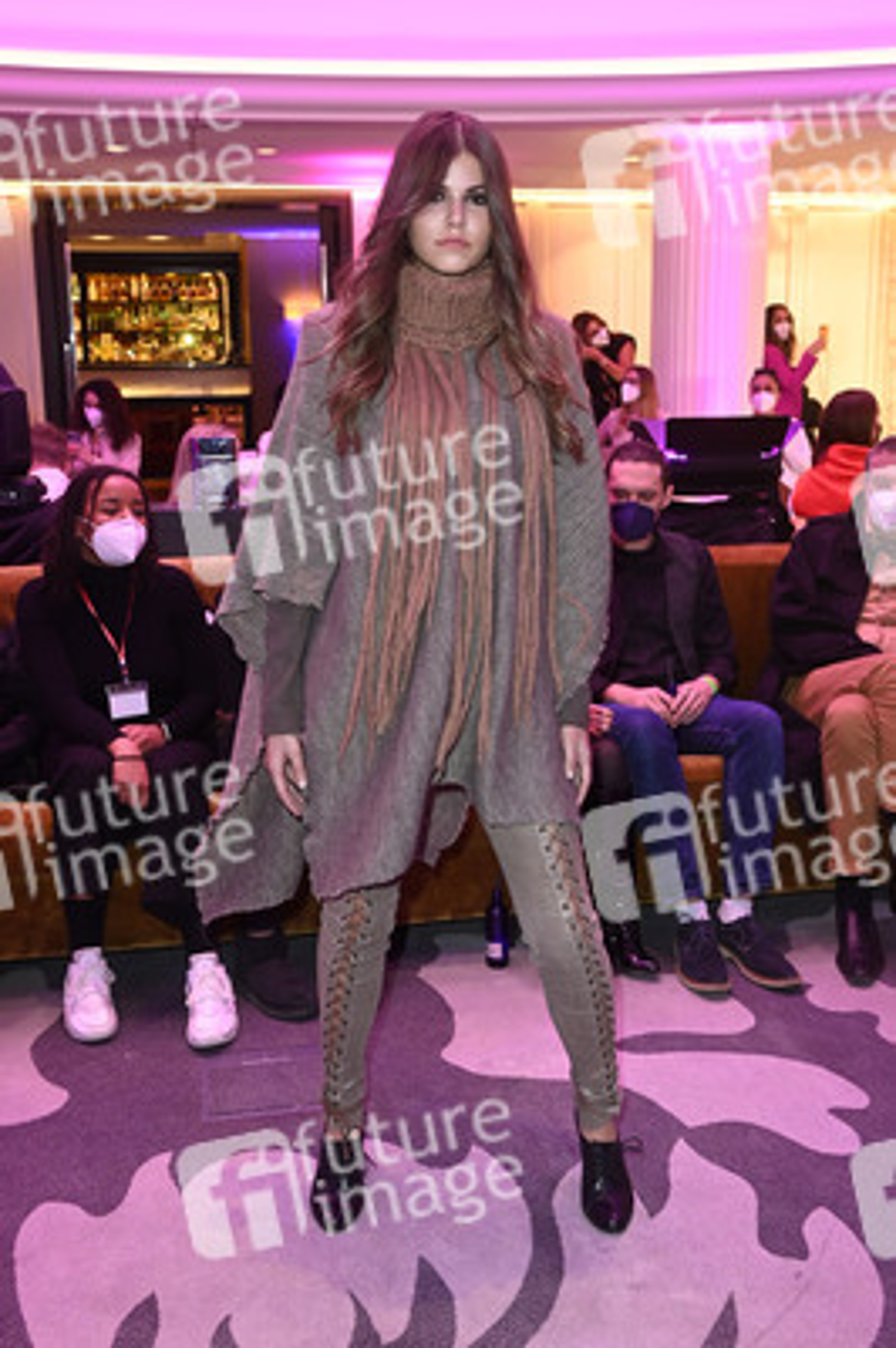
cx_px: 448
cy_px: 674
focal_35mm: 32
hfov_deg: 41.0
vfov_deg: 58.8
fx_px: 1197
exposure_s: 1/80
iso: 2500
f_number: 5.6
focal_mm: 32
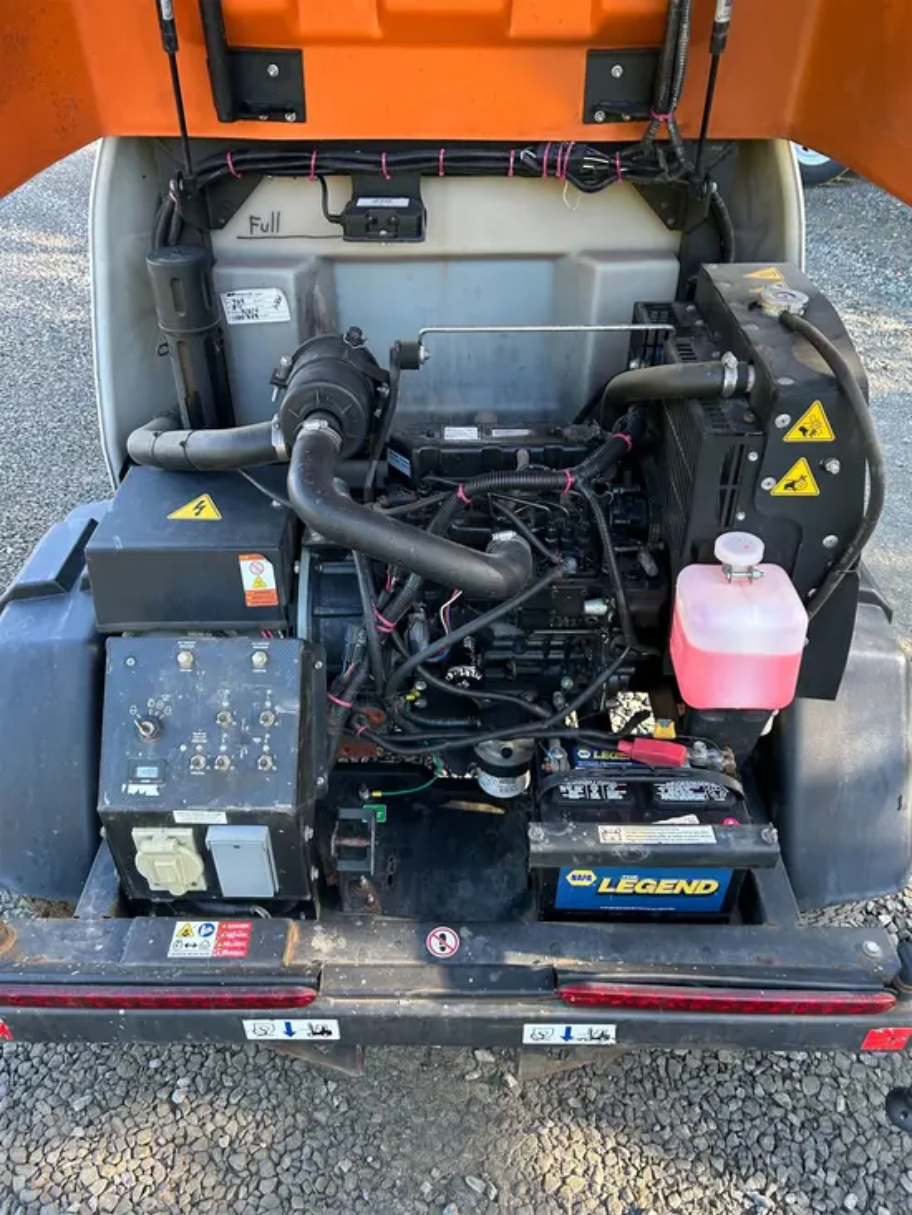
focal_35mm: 26
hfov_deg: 53.1
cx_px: 456
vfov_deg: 67.3
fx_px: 913
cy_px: 608
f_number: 1.5
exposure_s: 1/146
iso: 64
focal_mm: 5.7
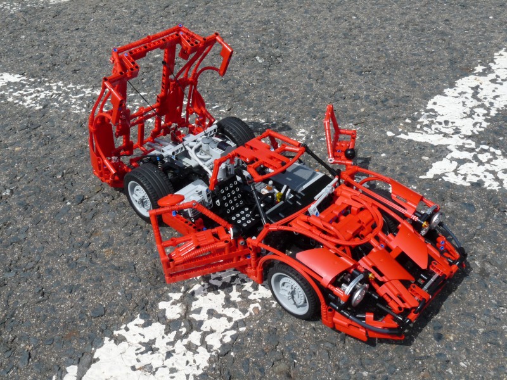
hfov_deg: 47.9
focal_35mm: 39
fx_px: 571
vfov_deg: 36.8
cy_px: 190
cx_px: 254
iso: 100
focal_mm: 6.9
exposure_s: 1/320
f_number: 8
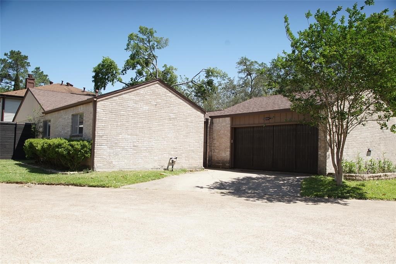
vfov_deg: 41.1
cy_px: 132
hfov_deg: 58.7
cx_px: 198
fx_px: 352
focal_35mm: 32
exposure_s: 1/2000
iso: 800
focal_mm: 32
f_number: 5.6
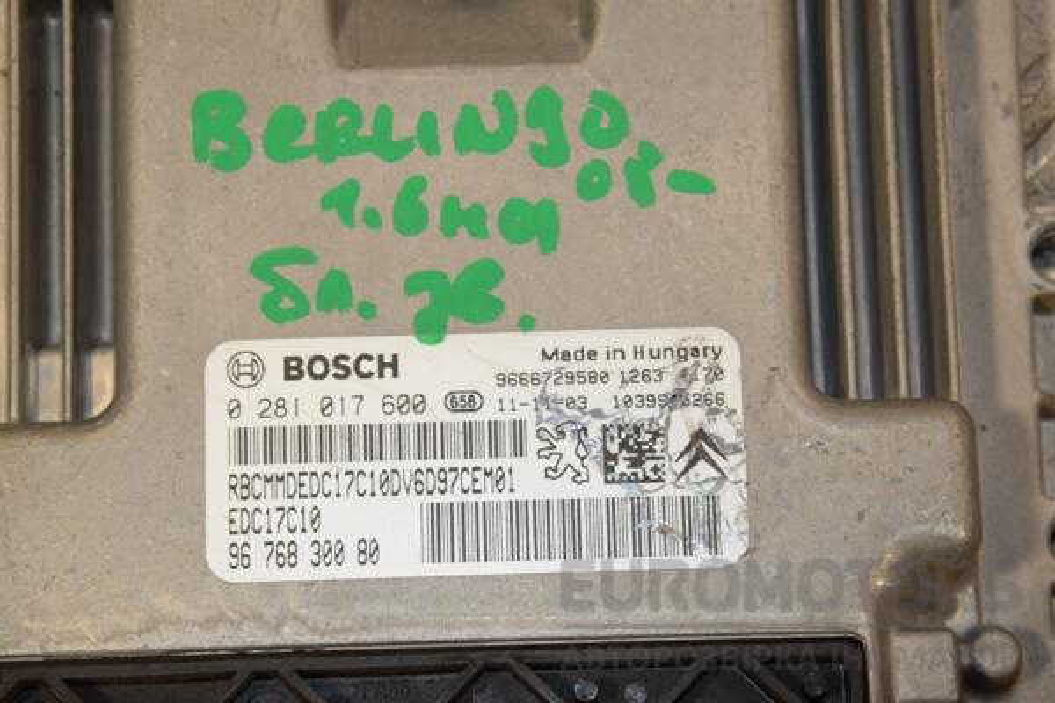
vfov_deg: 10.2
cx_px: 528
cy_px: 352
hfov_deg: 15.2
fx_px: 3956
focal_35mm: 135
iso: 800
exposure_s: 1/200
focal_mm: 90
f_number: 9
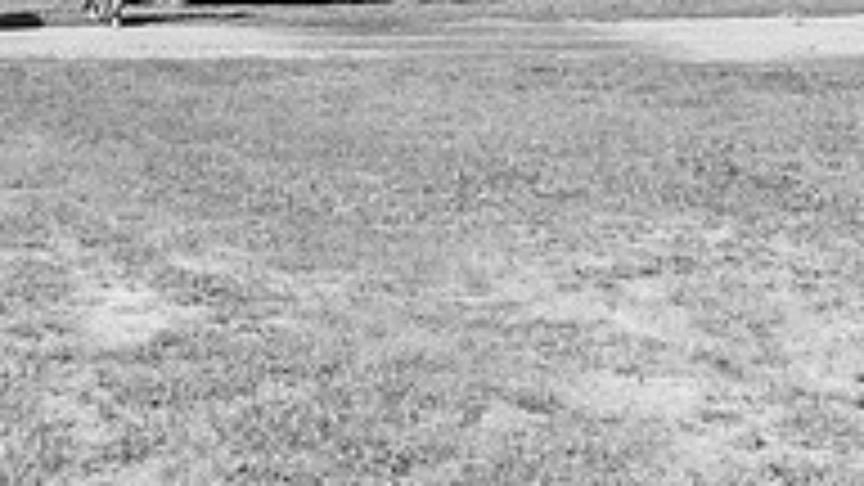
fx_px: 2108
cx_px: 333
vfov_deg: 13.1
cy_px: 115
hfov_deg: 23.1
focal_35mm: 92
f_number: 2.8
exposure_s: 1/4000
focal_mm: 29
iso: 100
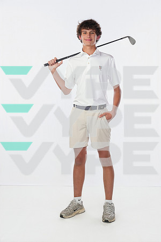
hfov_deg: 21.2
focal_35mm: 64
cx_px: 80
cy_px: 121
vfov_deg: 31.4
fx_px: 429
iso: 640
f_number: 8
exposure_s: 1/250
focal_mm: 64
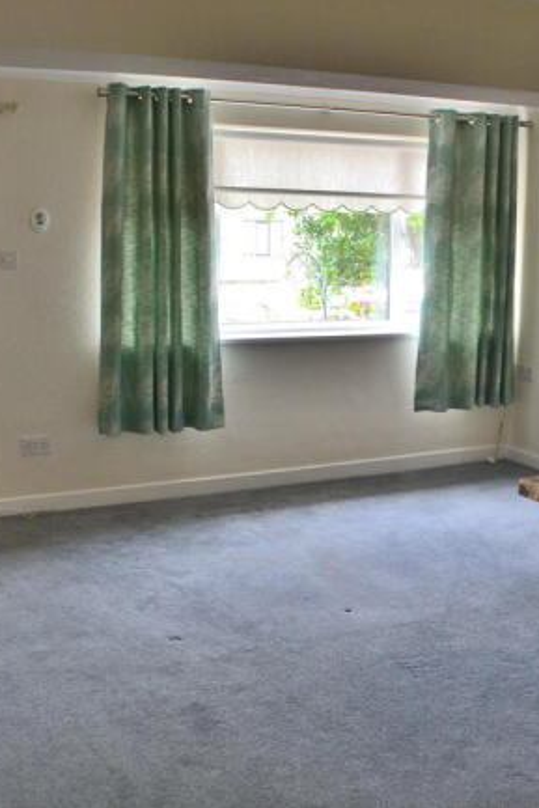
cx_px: 419
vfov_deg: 33.9
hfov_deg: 22.7
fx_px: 1324
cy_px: 402
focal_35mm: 59
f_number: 7.1
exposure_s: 1/25
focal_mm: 26
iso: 400
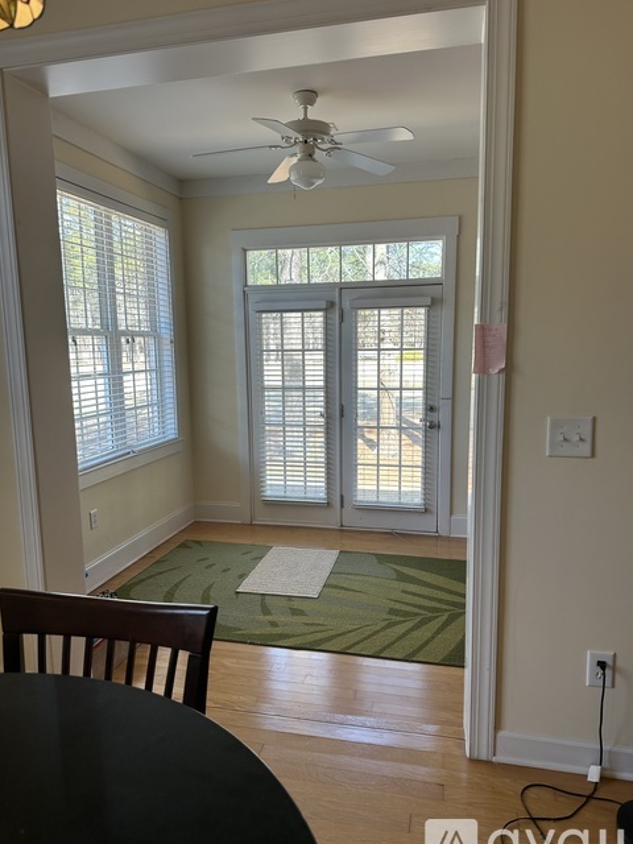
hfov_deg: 54.9
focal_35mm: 25
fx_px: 610
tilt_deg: -8.5
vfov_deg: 69.4
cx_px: 309
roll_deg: +0.2
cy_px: 432
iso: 80
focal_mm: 6.86
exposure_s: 1/186
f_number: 1.78
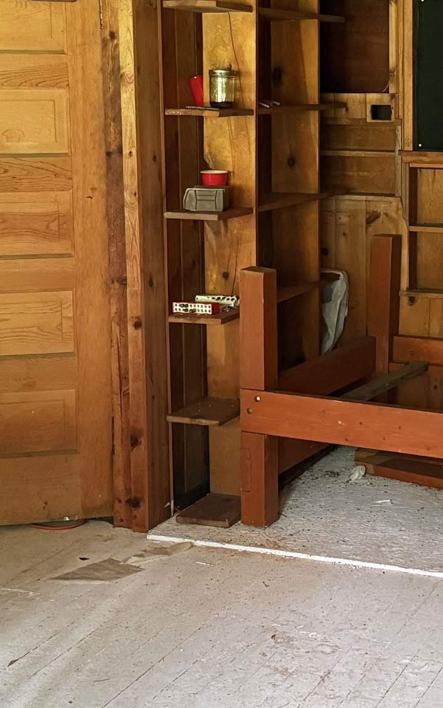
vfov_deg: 30.0
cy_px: 229
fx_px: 1314
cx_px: 379
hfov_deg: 18.9
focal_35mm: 68
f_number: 1.78
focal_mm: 6.76
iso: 1000
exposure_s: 1/39
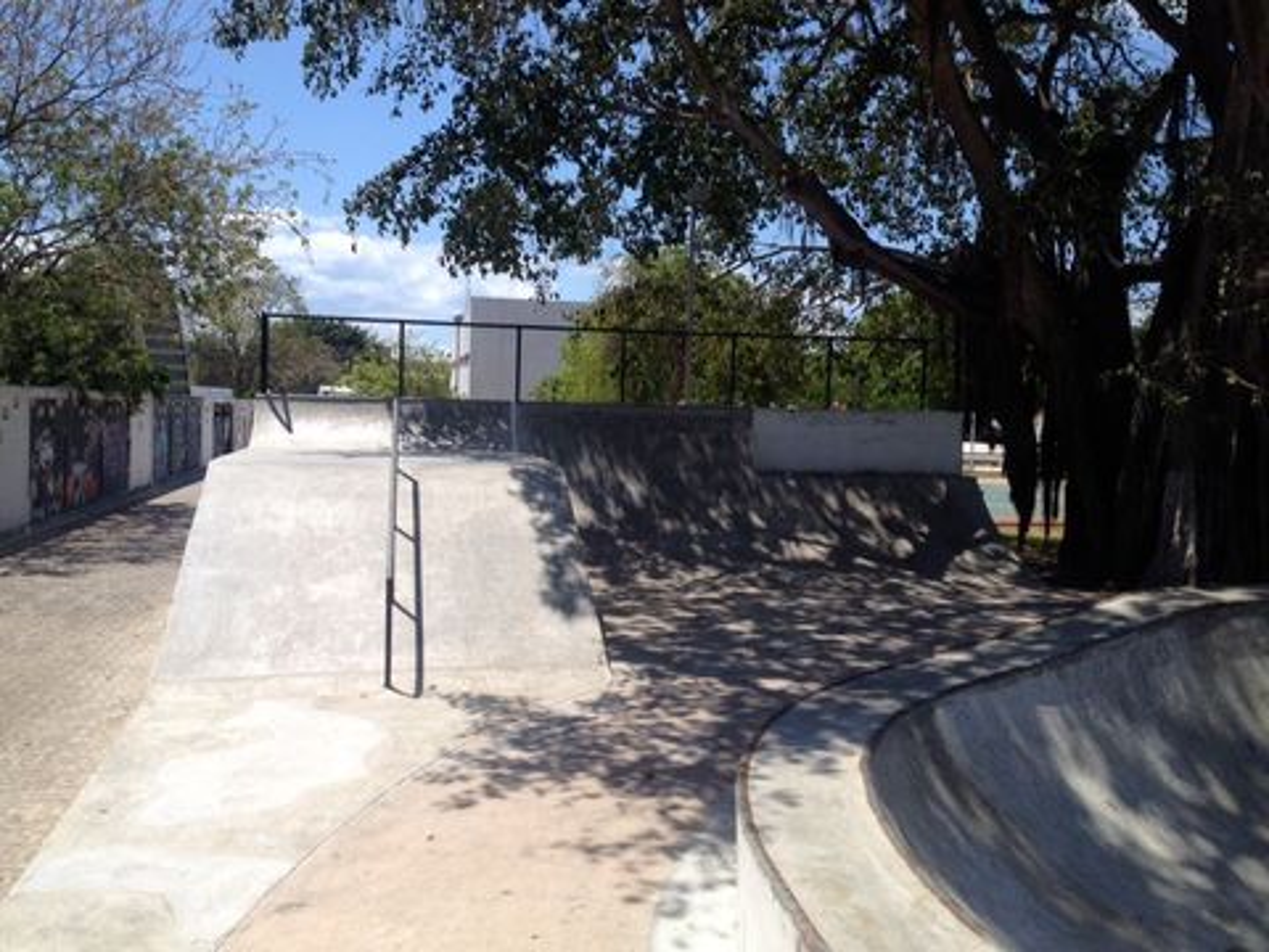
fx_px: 1283
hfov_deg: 52.6
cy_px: 476
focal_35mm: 35
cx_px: 634
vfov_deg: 40.7
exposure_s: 1/1905
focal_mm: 4.28
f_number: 2.4
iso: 50
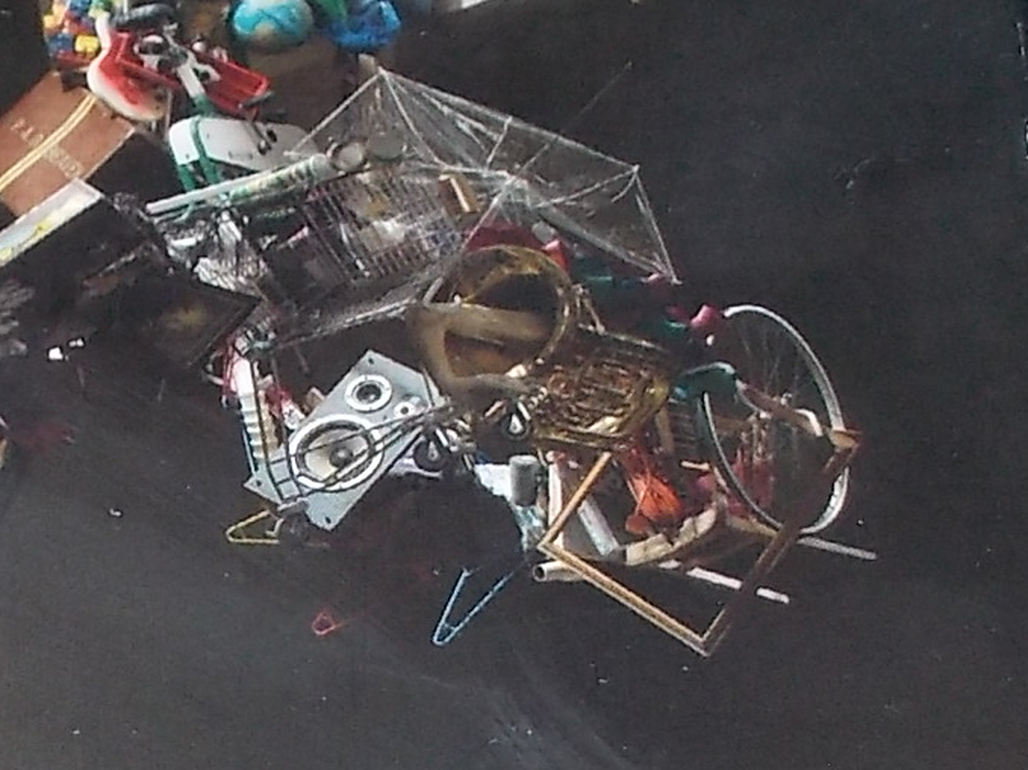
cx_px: 89
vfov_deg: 15.0
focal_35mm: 97
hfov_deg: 19.8
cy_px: 779
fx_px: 2880
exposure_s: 1/30
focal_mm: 4.1
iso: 200
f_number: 3.3
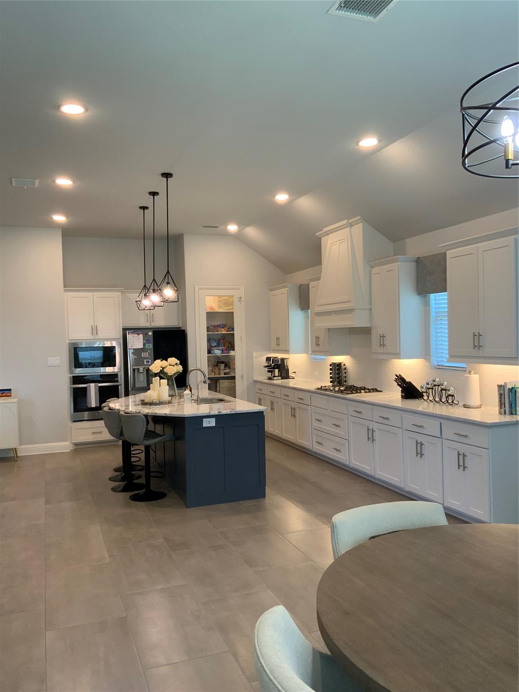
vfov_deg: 61.7
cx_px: 260
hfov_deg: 48.2
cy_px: 346
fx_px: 580
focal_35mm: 29
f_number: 1.8
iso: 80
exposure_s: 1/60
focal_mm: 3
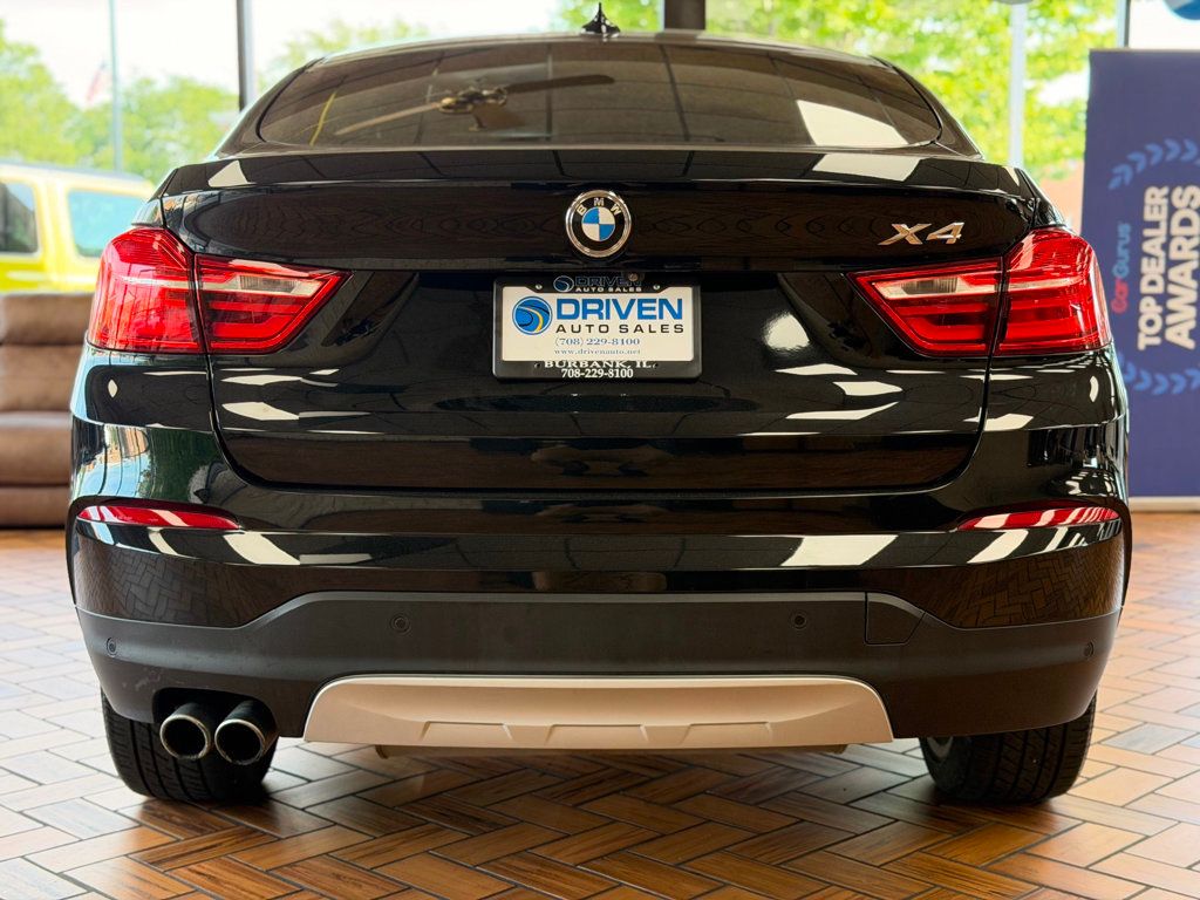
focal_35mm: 48
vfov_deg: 30.3
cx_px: 600
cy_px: 450
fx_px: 1664
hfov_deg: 39.7
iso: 250
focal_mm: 6.76
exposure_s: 1/120
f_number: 1.78
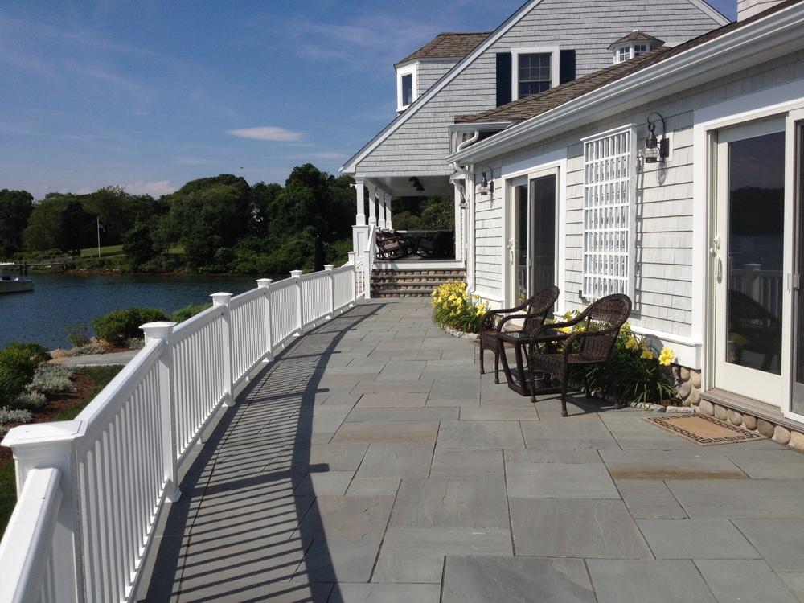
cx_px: 402
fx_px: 813
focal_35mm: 35
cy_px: 302
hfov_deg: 52.6
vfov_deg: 40.7
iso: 64
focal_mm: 4.28
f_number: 2.4
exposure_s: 1/3690
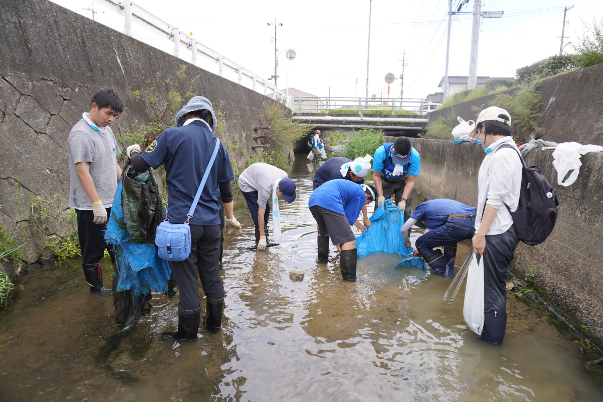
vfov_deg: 53.1
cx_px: 302
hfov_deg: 73.7
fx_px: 402
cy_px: 201
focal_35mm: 24
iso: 100
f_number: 4
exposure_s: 1/250
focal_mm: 16
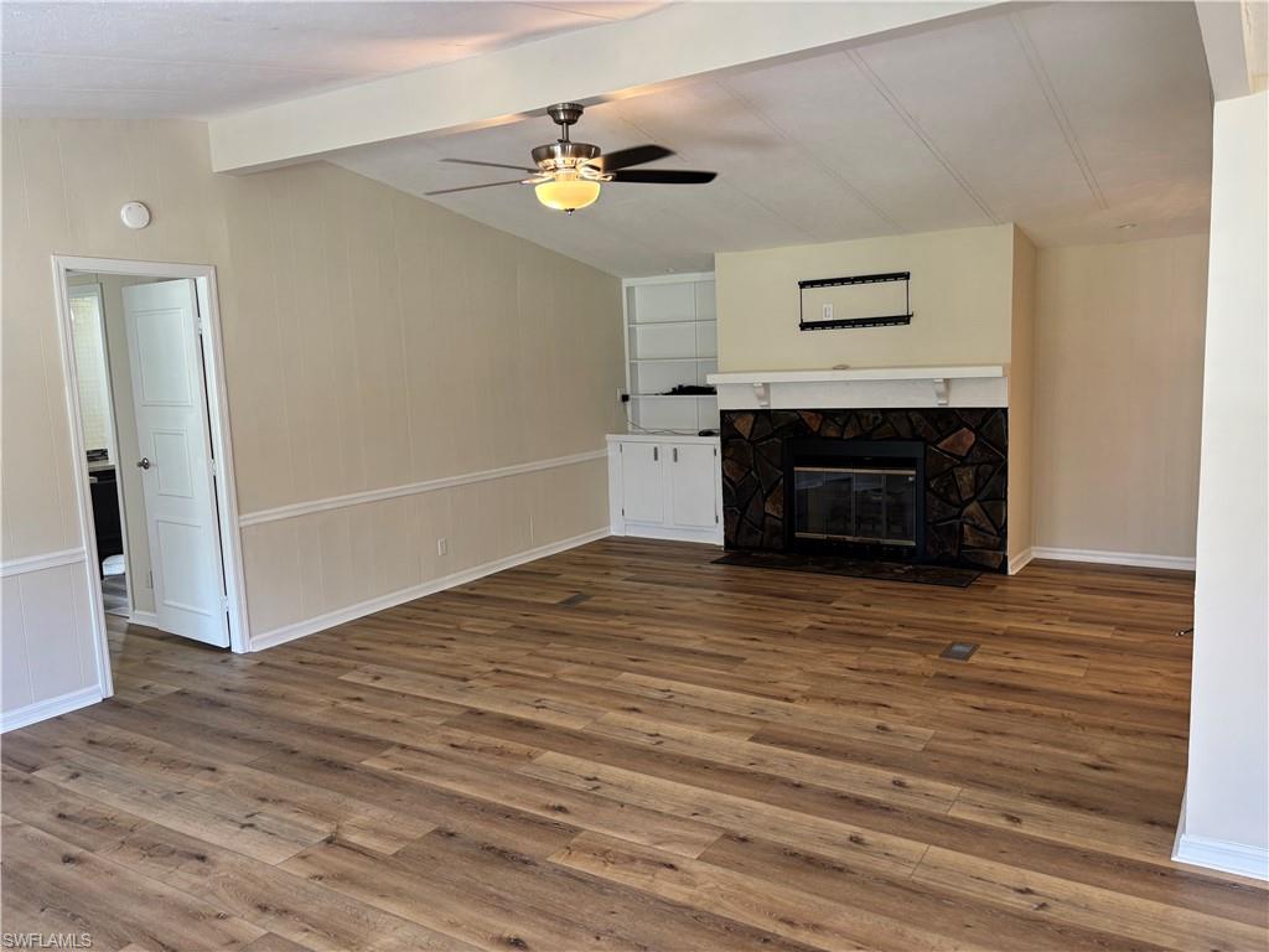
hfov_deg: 67.3
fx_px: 953
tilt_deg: -5.3
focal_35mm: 26
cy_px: 476
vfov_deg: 53.1
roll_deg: +1.6
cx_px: 634
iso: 100
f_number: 1.6
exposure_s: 1/60
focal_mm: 5.96
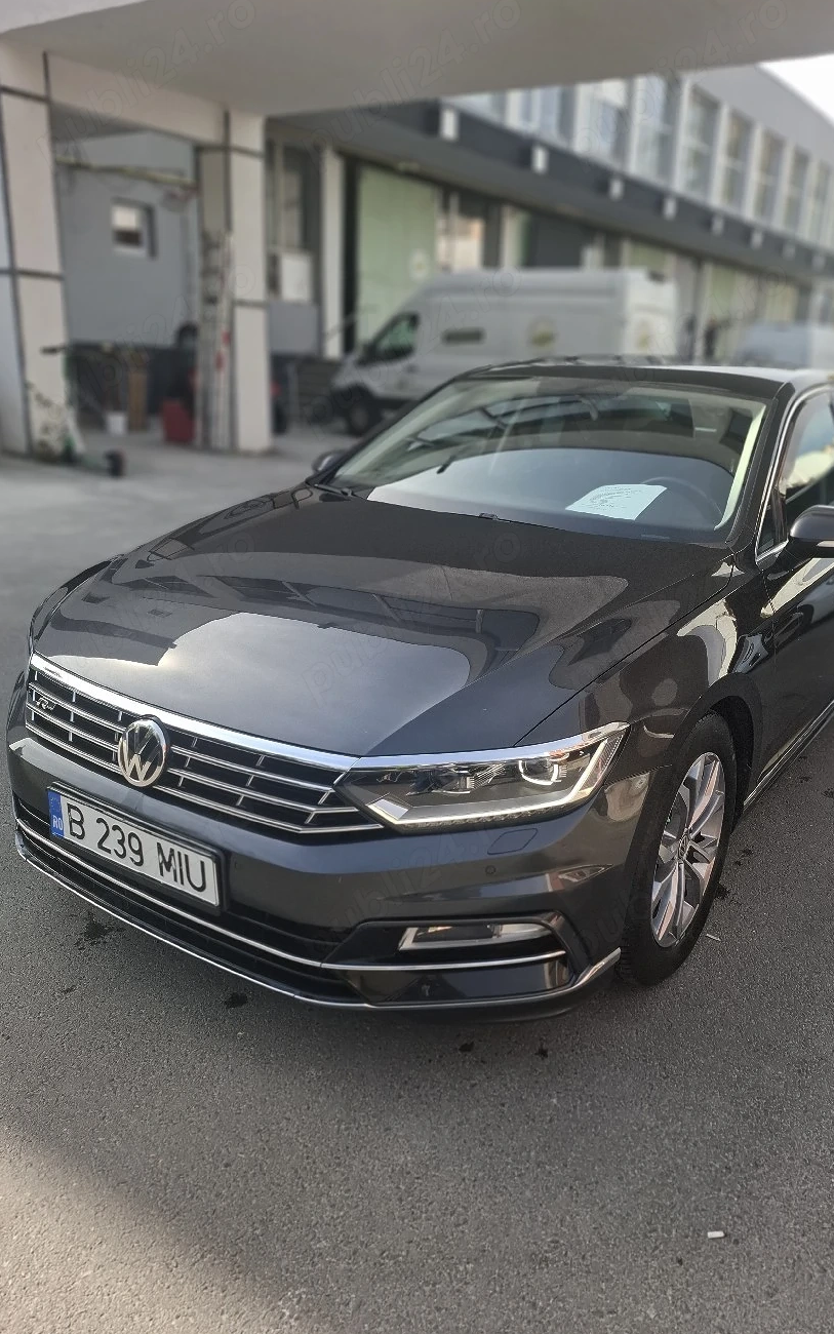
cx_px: 479
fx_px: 909
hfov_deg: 49.1
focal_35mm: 25
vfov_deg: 72.5
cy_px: 653
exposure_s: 1/833
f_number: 1.8
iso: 50
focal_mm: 5.54
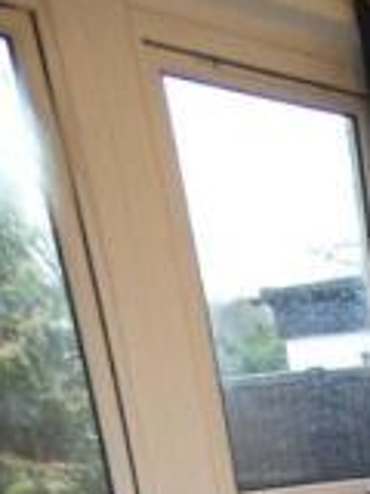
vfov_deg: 23.2
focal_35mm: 73
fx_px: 1040
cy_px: 665
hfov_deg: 17.0
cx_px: 643
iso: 250
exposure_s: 1/25
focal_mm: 3.6
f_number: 2.8
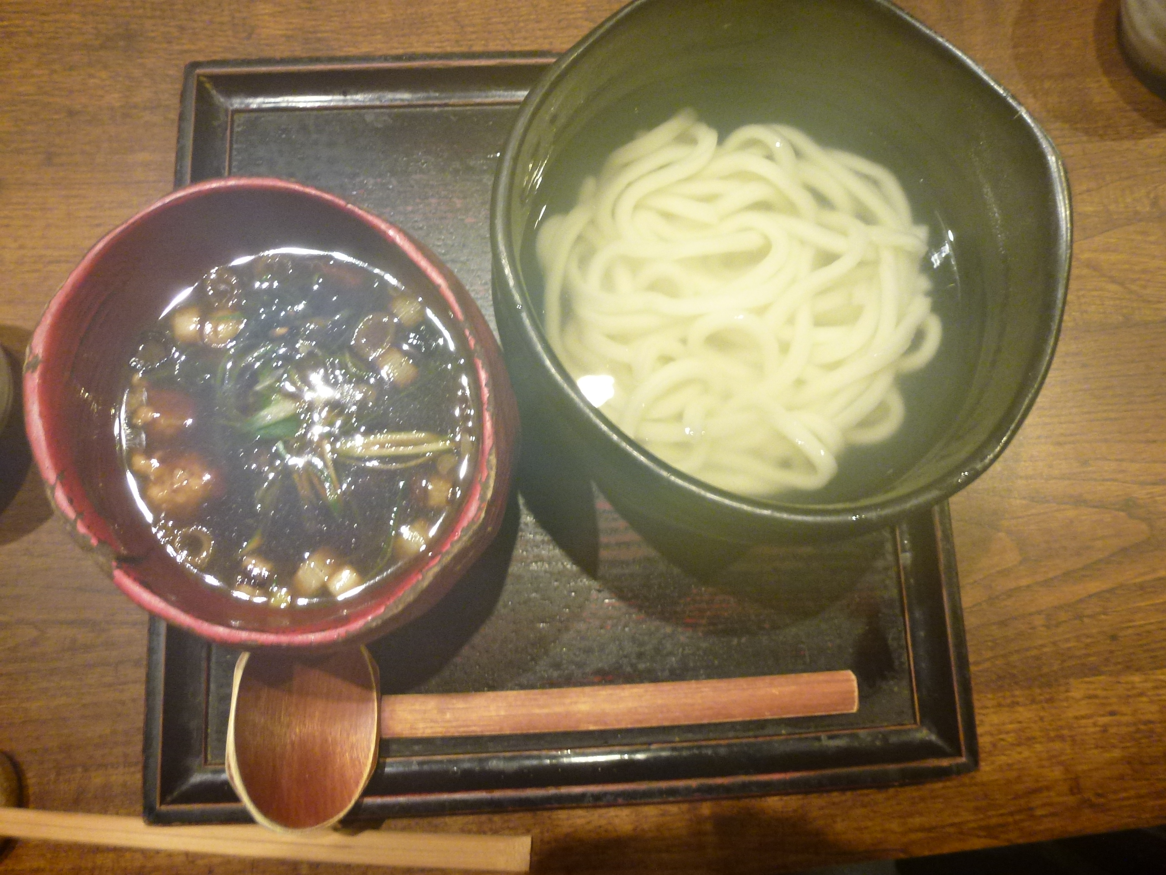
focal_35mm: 24
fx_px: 808
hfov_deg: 71.6
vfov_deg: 56.8
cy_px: 438
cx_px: 583
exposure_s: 1/4
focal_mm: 4.3
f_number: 3.3
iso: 200
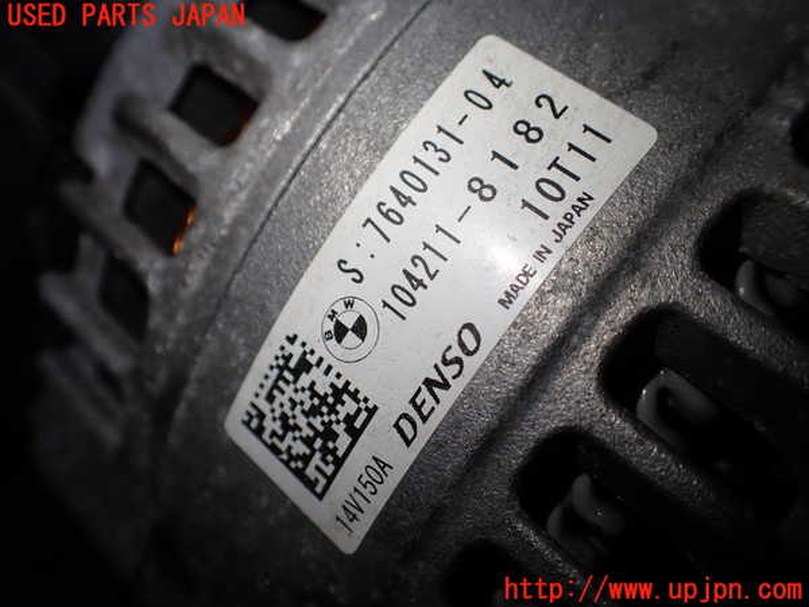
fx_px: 701
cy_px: 304
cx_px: 404
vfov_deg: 46.8
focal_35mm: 30
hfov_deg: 60.0
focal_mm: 5.4
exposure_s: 1/200
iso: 100
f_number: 2.3
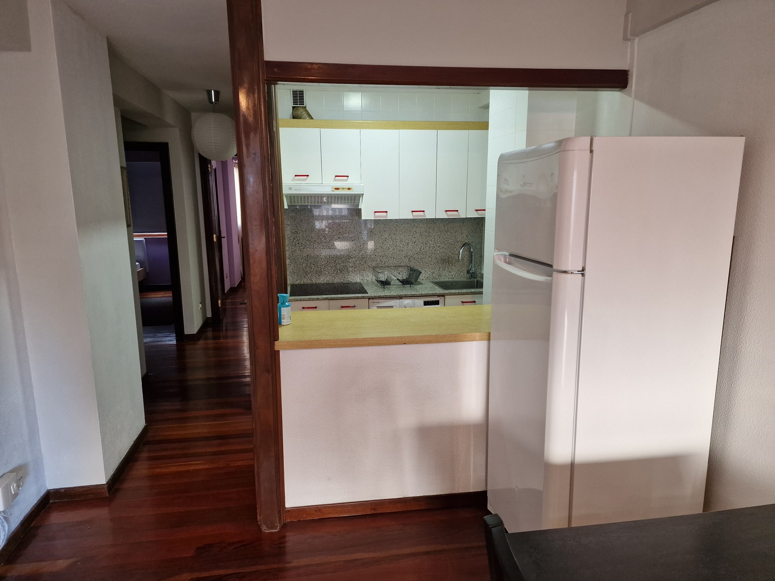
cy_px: 290
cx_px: 388
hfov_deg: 73.9
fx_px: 515
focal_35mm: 23
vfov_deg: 58.9
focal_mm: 6.4
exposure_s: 1/100
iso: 250
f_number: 1.8
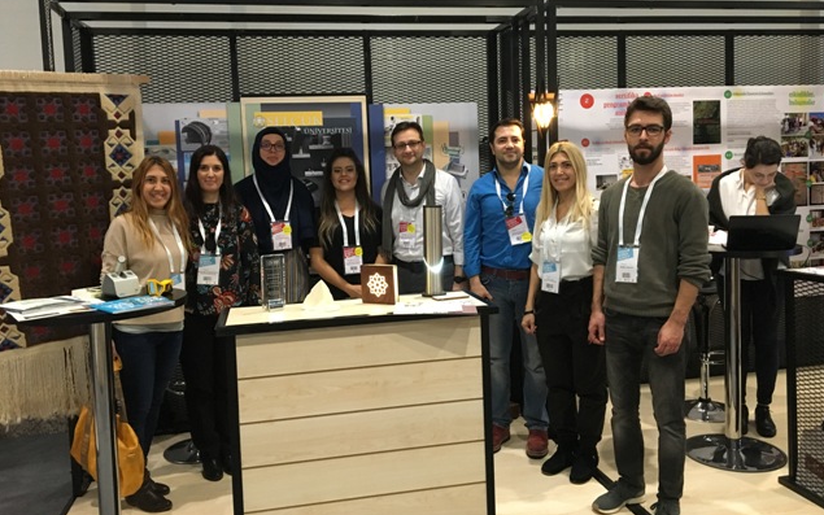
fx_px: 696
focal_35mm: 31
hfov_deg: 61.2
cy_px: 222
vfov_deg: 40.5
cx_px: 413
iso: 250
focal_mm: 4.15
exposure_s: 1/17
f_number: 2.2
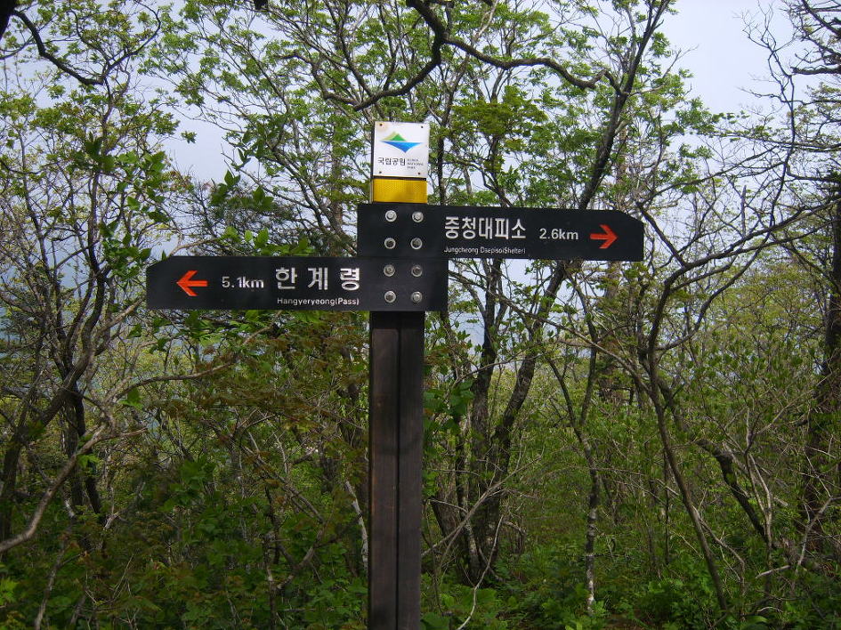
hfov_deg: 52.6
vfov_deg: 40.7
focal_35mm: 35
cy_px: 315
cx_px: 420
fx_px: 850
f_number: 2.8
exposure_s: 1/750
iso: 50
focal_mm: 7.4
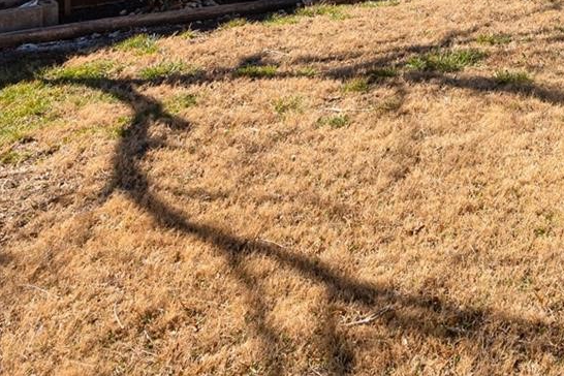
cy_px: -240
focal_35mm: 60
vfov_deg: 18.9
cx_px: 659
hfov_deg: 29.3
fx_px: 940
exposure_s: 1/250
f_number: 7.1
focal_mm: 16
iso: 100
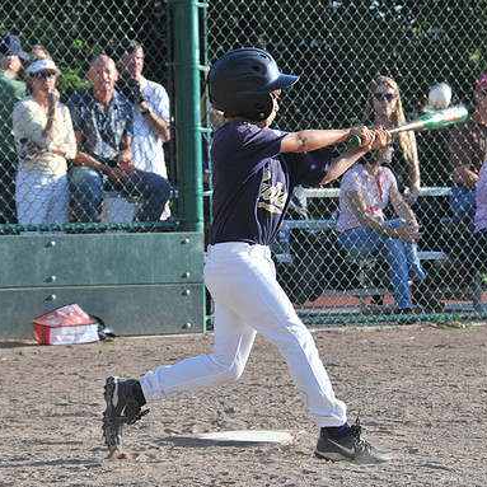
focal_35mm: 203
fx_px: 3225
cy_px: 244
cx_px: 259
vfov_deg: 8.6
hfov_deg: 8.6
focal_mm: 105
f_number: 8
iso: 400
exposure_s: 1/500
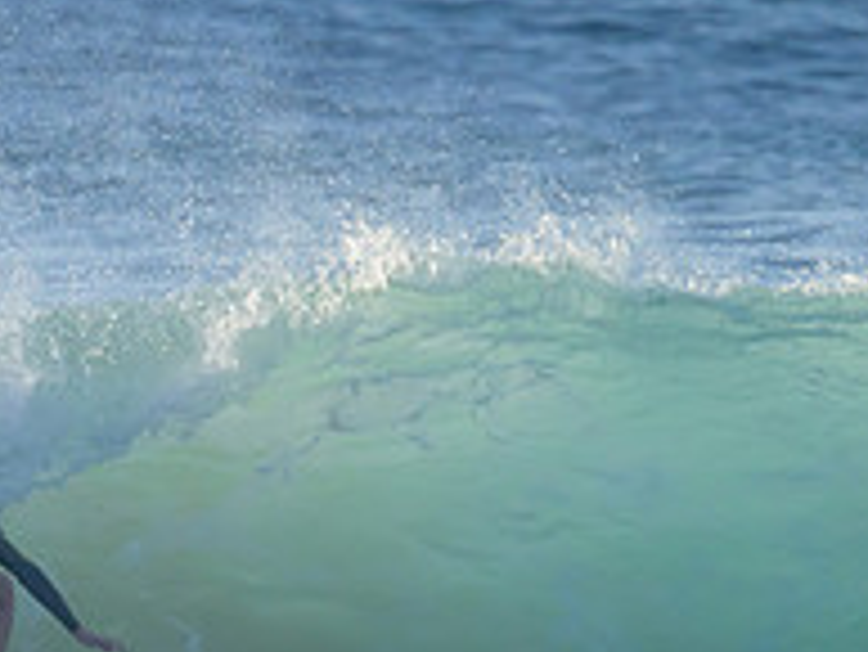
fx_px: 47321
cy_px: 700
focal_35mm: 1886
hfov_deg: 1.1
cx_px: 175
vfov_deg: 0.8
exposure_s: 1/1600
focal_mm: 560
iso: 900
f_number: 11
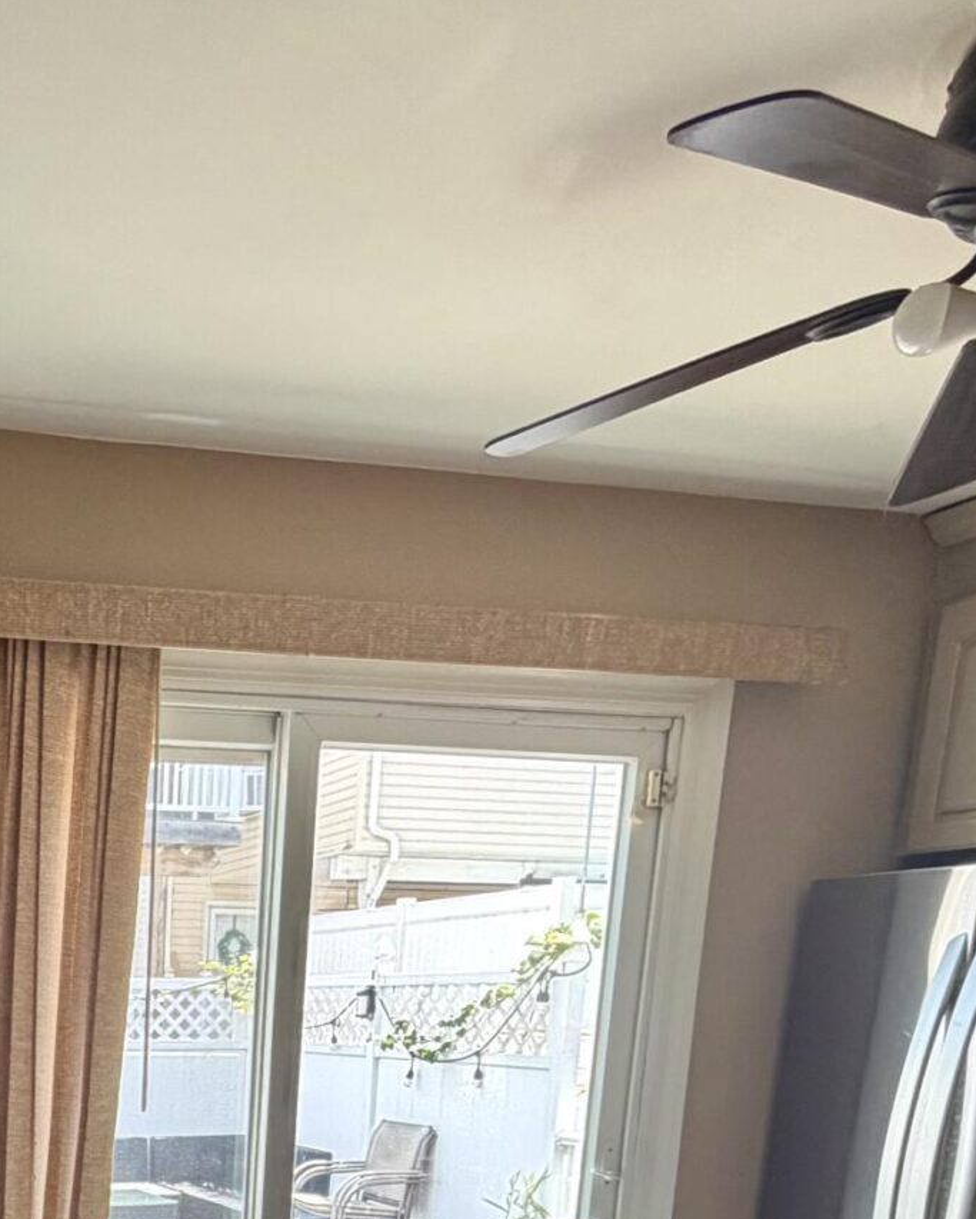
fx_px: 1480
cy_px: 1342
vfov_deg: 37.5
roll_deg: +1.0
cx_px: -27
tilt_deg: -13.3
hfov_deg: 33.1
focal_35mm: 41
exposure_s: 1/121
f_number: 2.2
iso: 125
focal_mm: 2.22
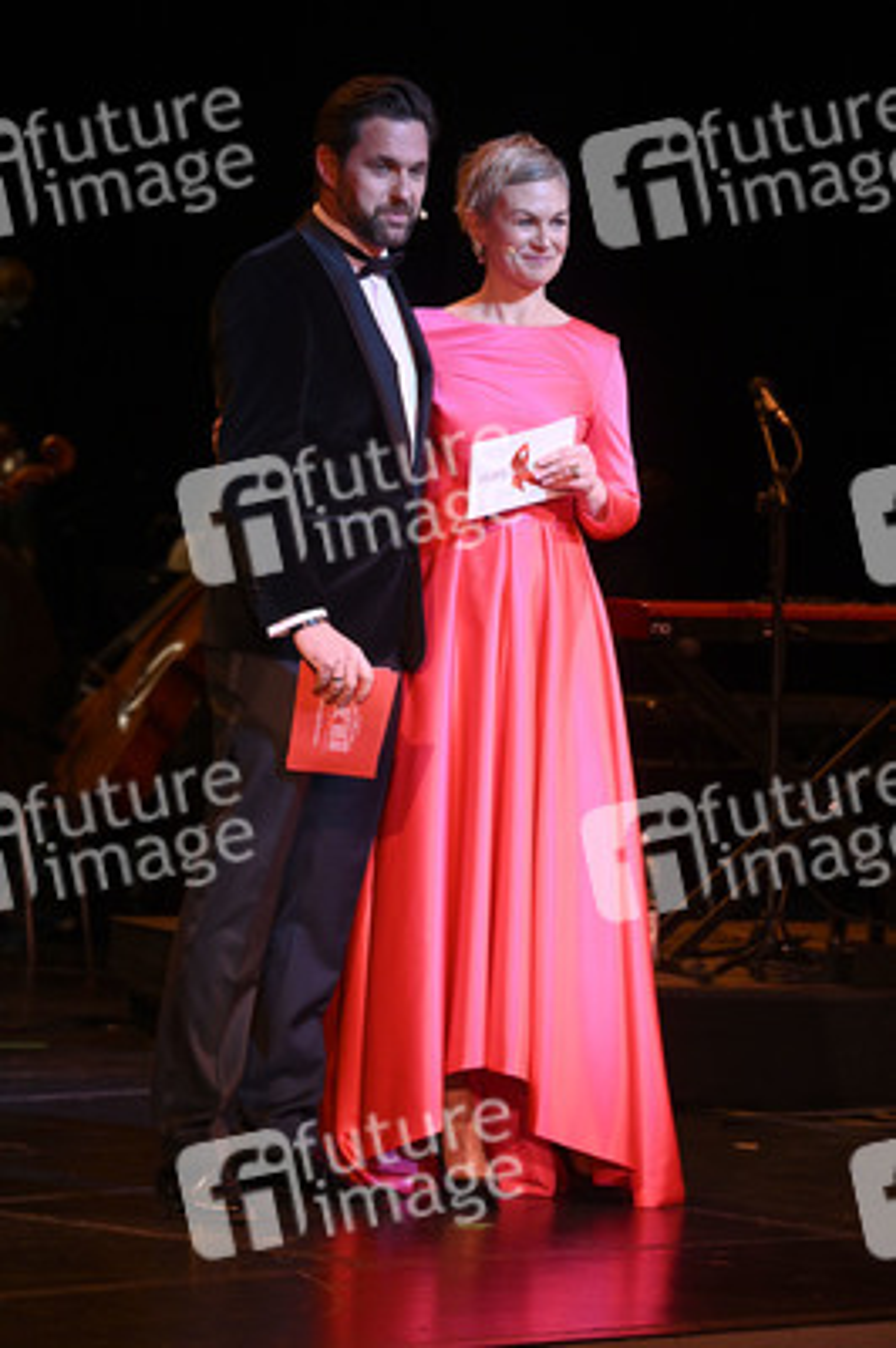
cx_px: 448
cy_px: 674
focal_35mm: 180
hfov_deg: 7.6
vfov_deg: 11.4
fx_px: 6731
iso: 2000
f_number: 5.6
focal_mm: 180
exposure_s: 1/500
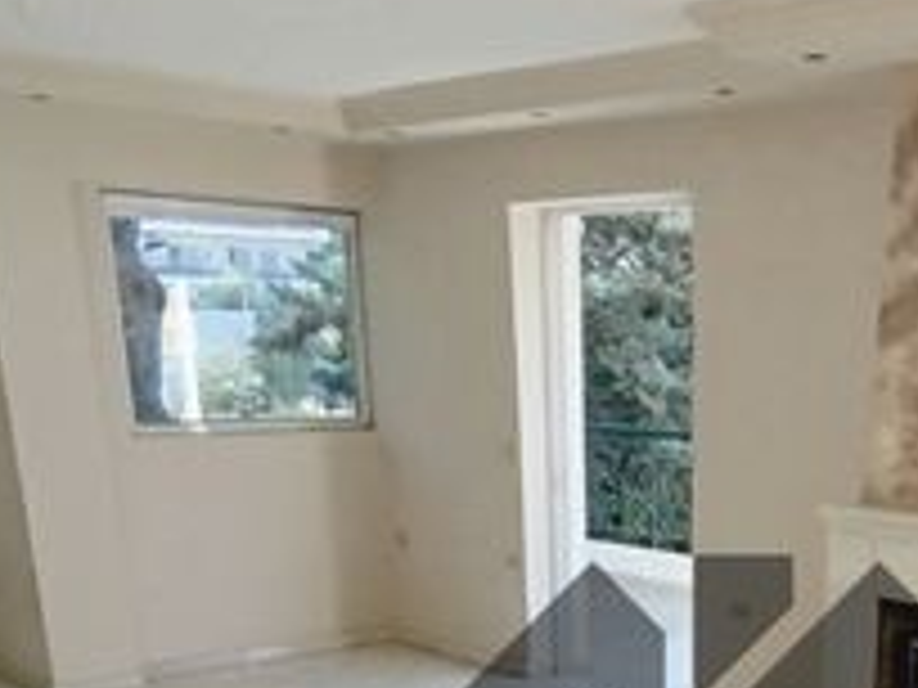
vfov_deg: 26.7
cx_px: 738
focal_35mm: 47
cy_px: 863
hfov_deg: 38.8
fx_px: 1246
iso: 50
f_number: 2.2
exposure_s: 1/177
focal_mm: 1.65
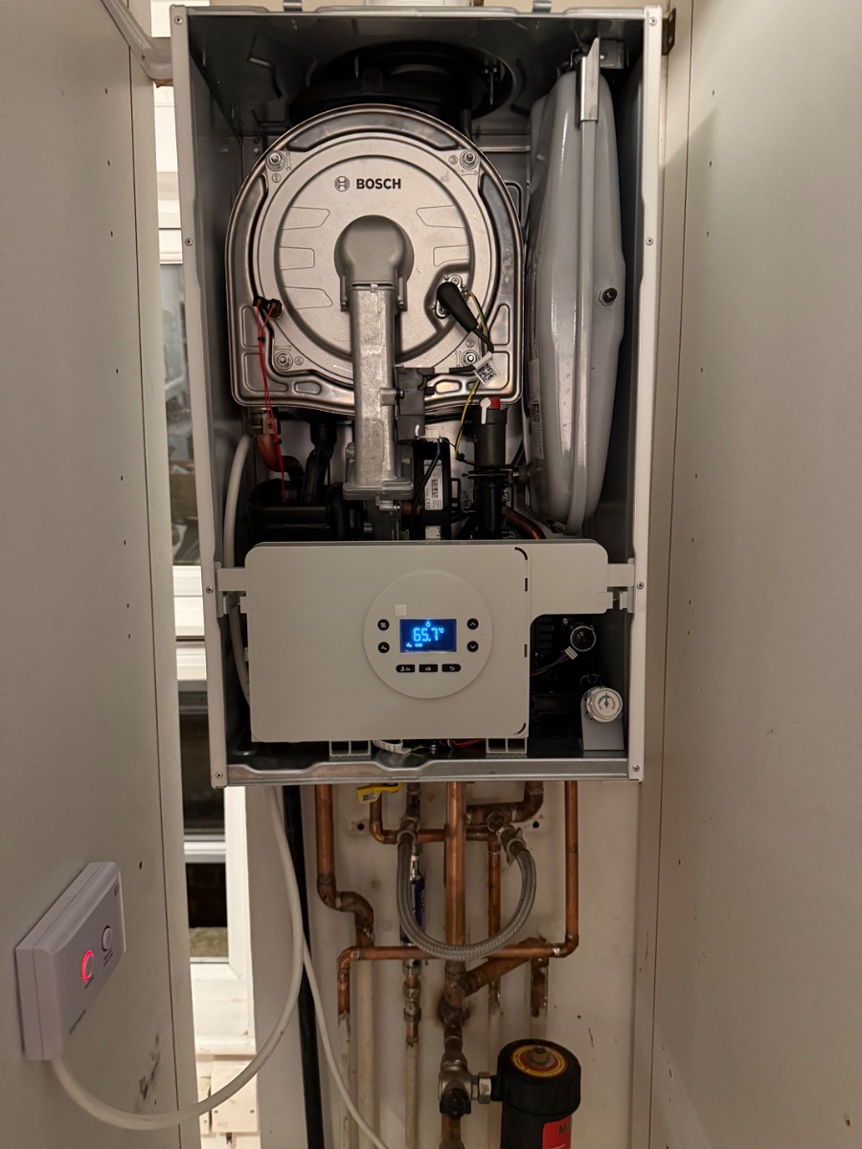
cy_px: 574
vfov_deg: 71.6
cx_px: 431
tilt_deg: -6.0
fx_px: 797
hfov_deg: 56.8
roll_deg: -0.8
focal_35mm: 24
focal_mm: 6.76
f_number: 1.78
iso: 800
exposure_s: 1/25
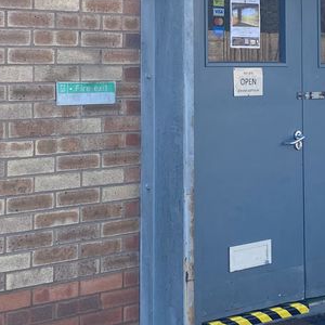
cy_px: 66
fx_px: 903
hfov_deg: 20.3
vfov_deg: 20.2
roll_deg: +0.3
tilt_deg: +0.6
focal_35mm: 85
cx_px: 220
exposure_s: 1/640
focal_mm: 4.25
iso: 32
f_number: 1.8
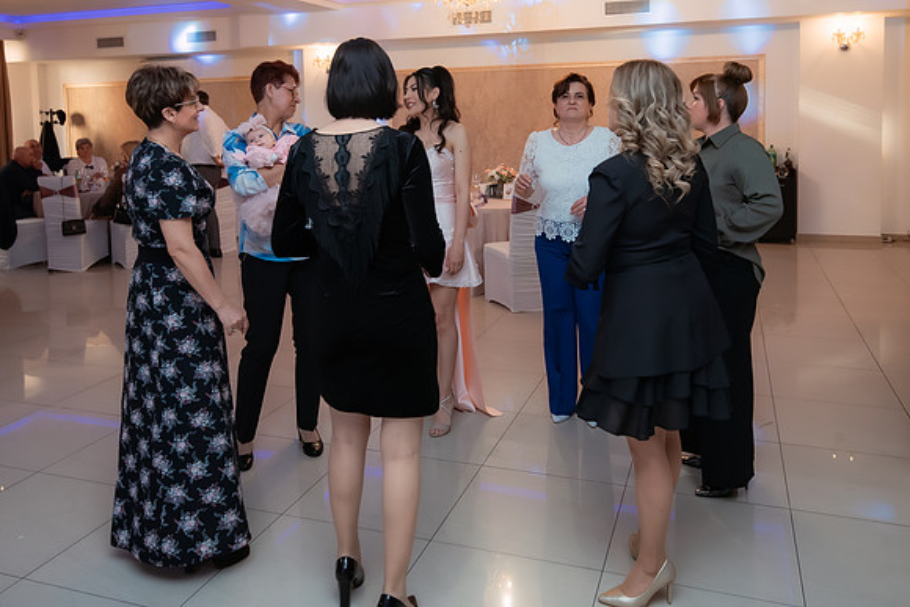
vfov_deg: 42.7
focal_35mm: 30
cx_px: 455
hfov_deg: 61.9
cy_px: 174
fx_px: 758
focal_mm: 21
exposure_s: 1/200
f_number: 2.8
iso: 1600
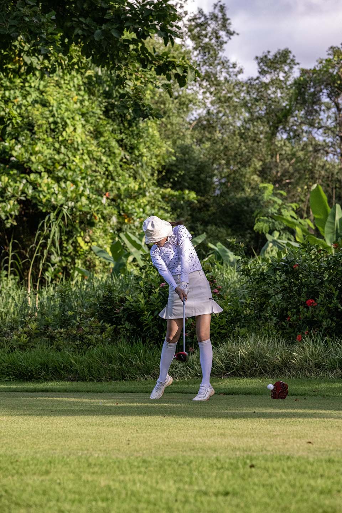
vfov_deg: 15.8
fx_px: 1852
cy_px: 256
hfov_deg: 10.5
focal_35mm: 130
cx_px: 171
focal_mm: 130
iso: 3200
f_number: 5
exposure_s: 1/5000
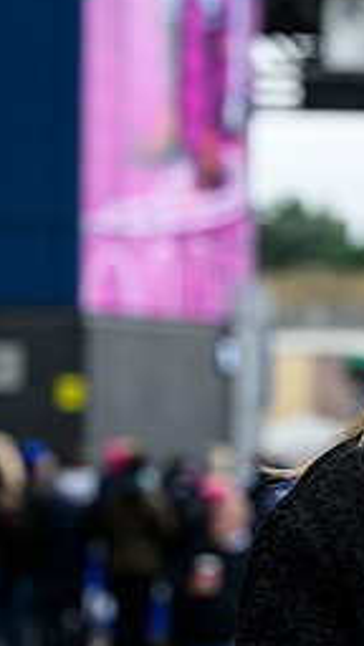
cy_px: 438
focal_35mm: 280
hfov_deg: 4.3
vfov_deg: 7.7
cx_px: 754
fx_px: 4804
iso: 1600
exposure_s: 1/640
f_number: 4.5
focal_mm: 105
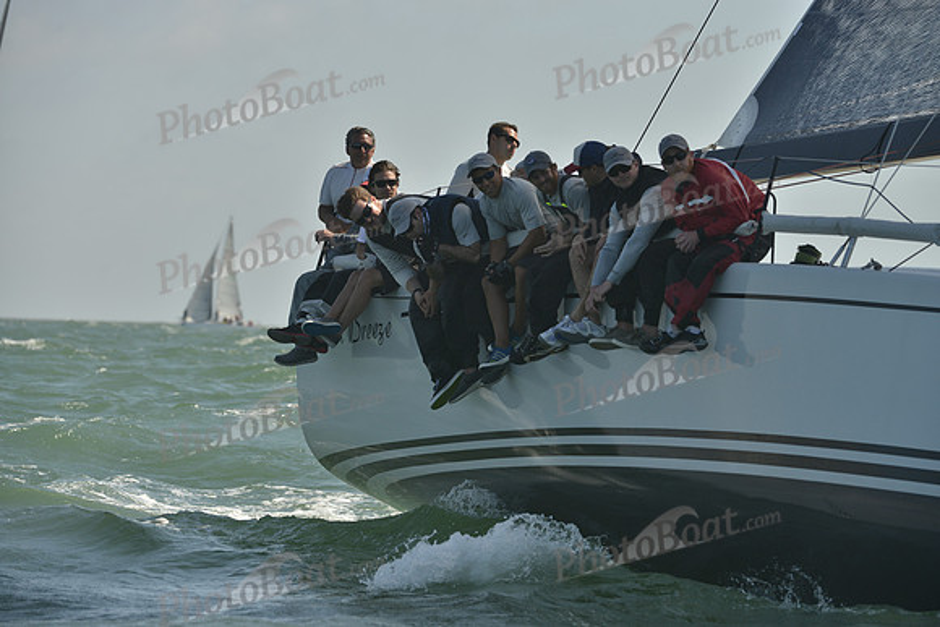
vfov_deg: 6.9
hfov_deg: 10.3
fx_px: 5223
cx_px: 470
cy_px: 314
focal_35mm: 200
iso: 280
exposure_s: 1/1250
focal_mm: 200
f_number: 7.1
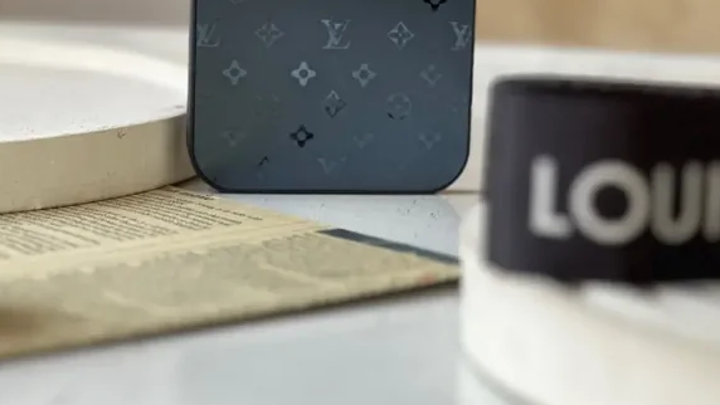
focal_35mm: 132
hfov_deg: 16.3
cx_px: 309
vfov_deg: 9.1
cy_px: 1
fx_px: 2521
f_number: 2.8
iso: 250
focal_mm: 9
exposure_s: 1/100
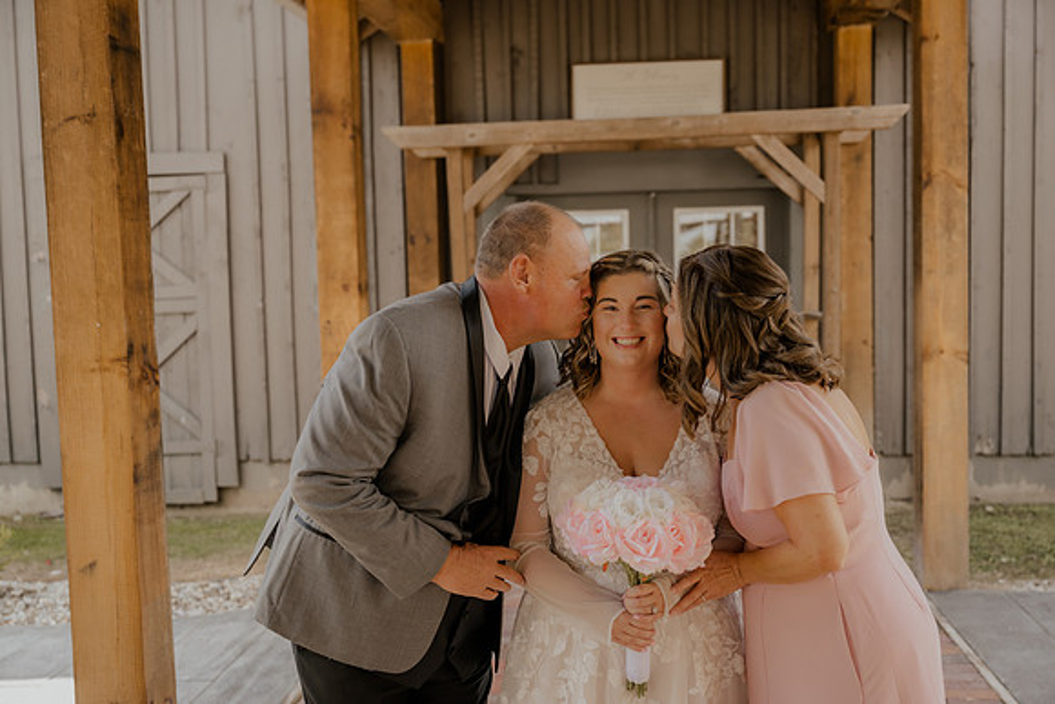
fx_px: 1172
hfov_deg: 48.4
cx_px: 528
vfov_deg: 33.4
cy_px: 352
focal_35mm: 40
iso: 250
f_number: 3.2
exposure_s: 1/400
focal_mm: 40
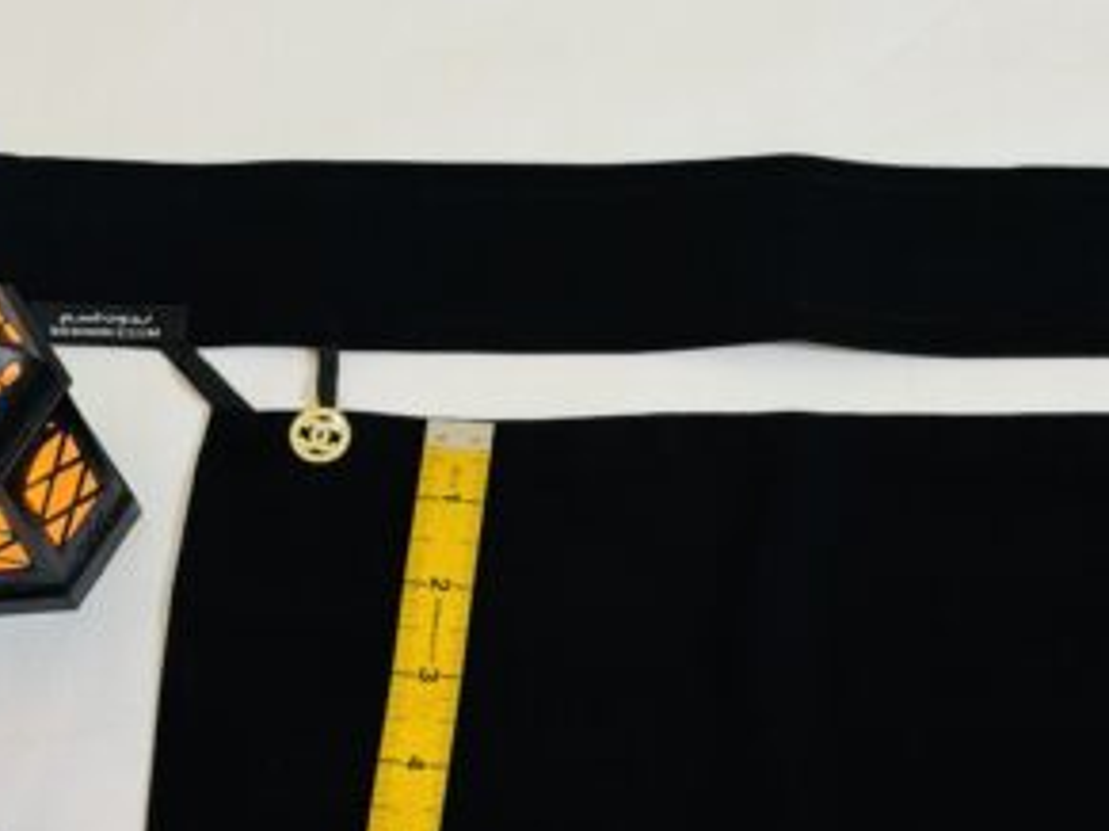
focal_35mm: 88
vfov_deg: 16.7
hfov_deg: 22.2
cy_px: 524
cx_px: 716
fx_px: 2818
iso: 160
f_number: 1.78
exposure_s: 1/60
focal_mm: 6.76
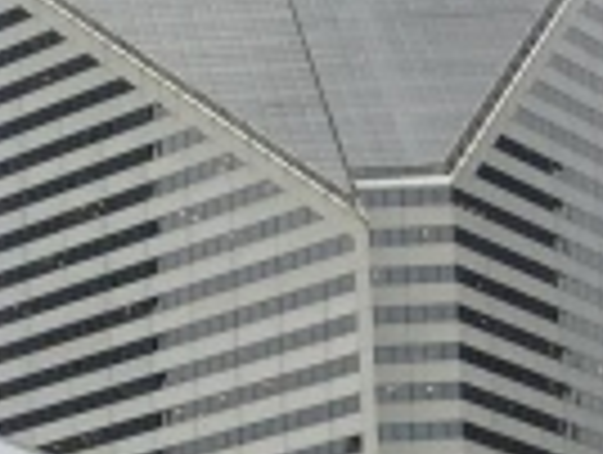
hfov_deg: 10.5
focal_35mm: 173
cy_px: 1173
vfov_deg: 7.8
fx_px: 3019
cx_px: -608
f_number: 2.2
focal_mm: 4.15
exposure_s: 1/185
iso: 25
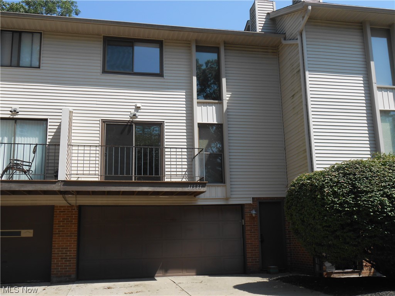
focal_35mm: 38
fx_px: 434
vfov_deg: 37.7
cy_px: 148
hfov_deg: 49.0
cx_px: 198
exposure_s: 1/500
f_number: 4.2
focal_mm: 6.8
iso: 80
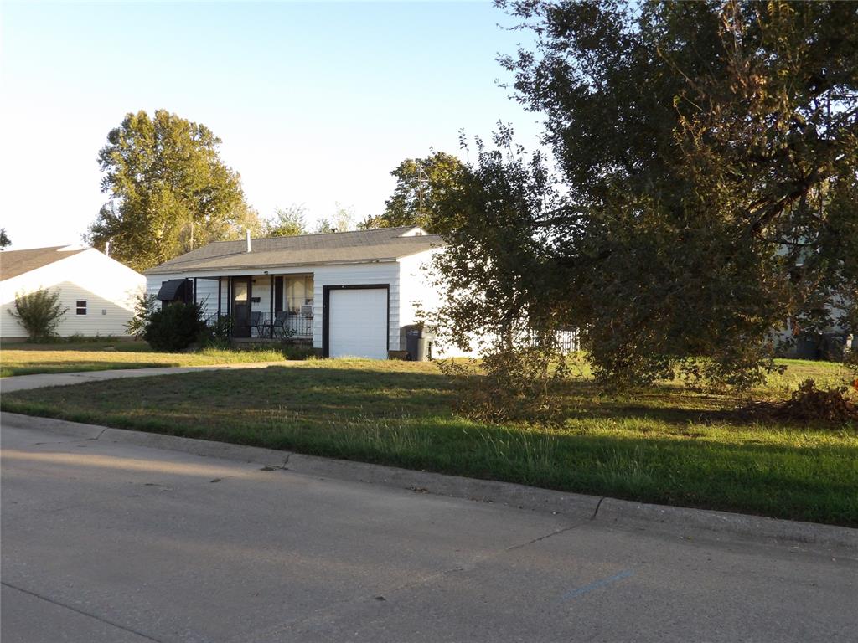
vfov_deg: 42.9
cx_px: 429
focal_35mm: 33
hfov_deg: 55.4
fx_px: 818
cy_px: 322
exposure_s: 1/394
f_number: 3.6
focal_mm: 5.9
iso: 200
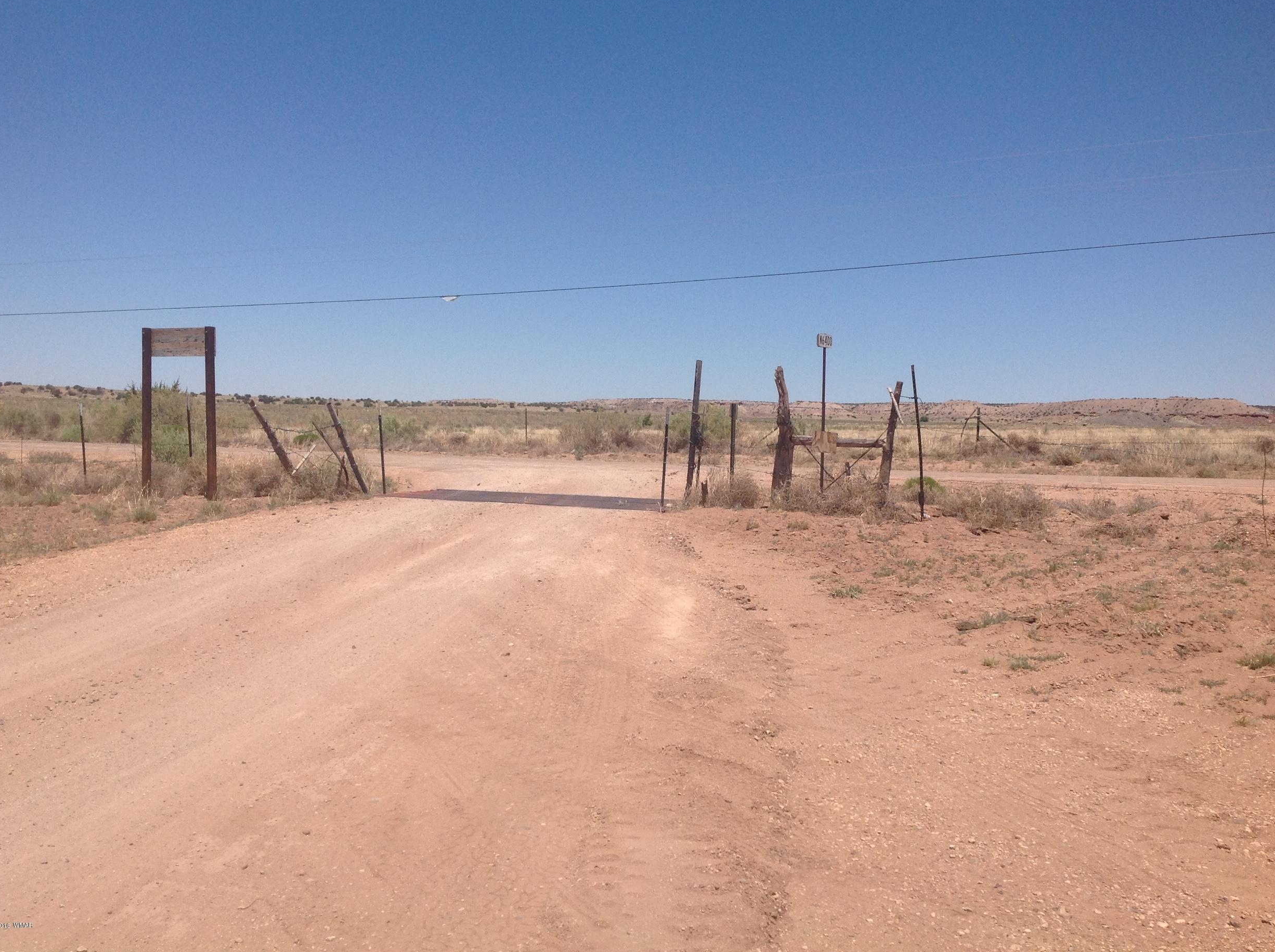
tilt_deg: -4.8
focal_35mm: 37
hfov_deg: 50.2
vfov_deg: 38.6
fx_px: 1361
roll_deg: -1.6
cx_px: 662
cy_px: 454
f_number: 2.4
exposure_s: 1/3030
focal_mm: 4.28
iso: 50
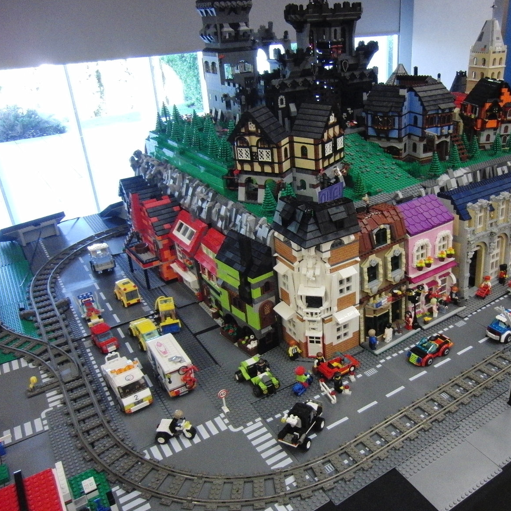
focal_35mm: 29
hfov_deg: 54.9
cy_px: 258
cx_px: 323
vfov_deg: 55.6
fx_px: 484
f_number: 3.2
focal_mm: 4.3
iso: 640
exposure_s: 1/60
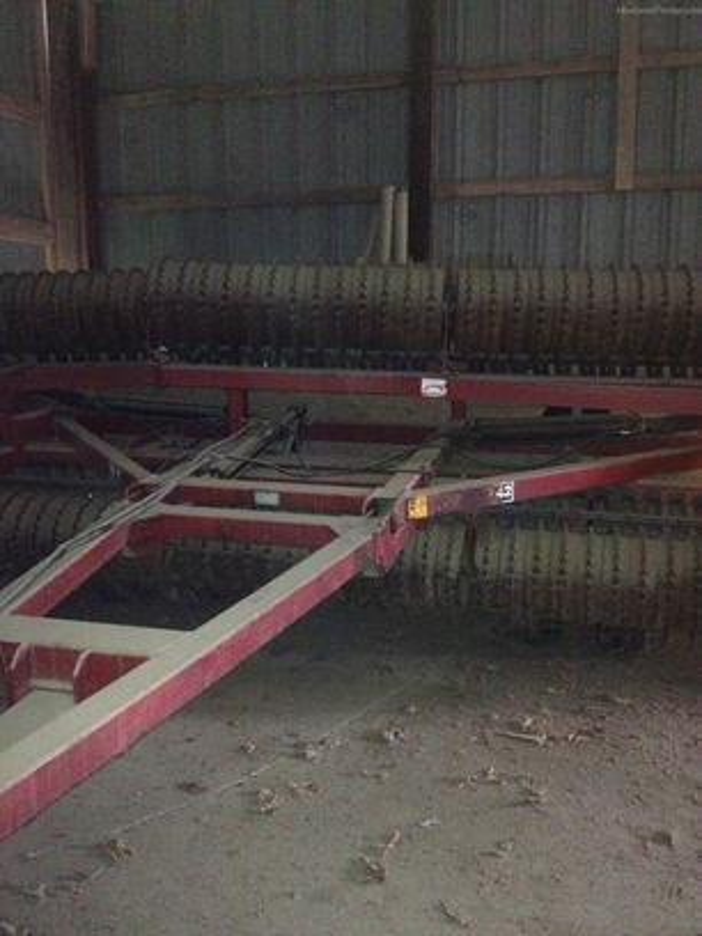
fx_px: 946
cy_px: 468
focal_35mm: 35
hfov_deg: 40.7
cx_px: 351
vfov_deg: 52.6
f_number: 2.4
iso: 800
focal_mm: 4.28
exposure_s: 1/16
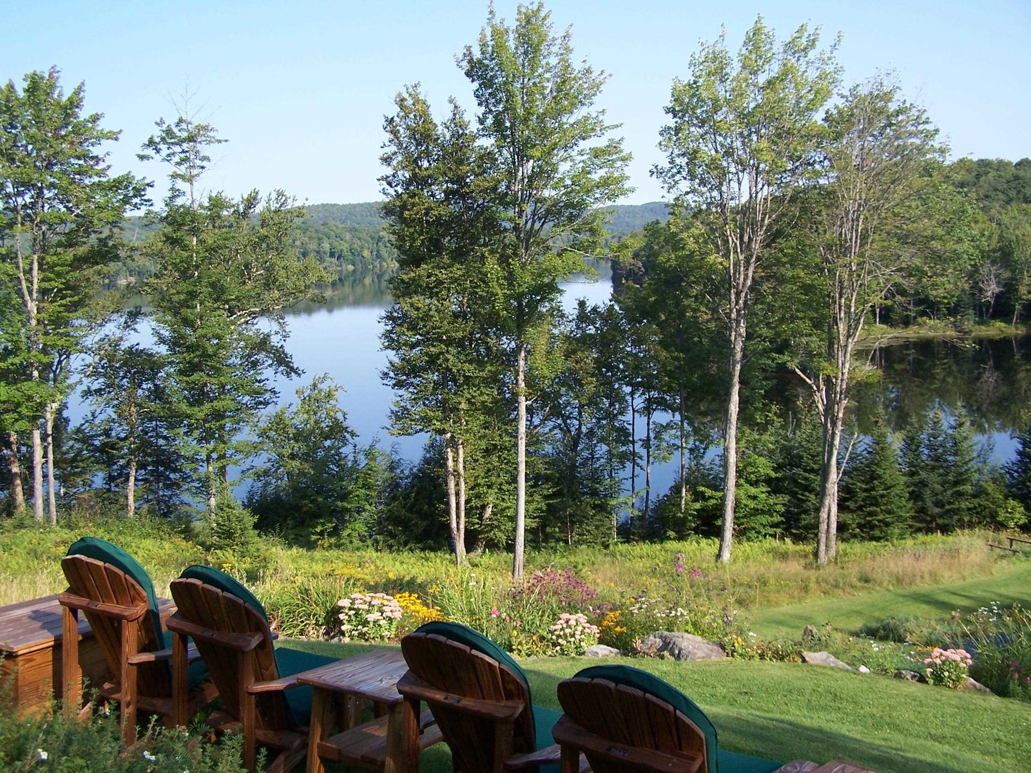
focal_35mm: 38
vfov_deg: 37.7
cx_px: 516
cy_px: 386
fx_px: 1132
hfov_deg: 49.0
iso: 80
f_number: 2.8
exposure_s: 1/640
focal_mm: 6.3
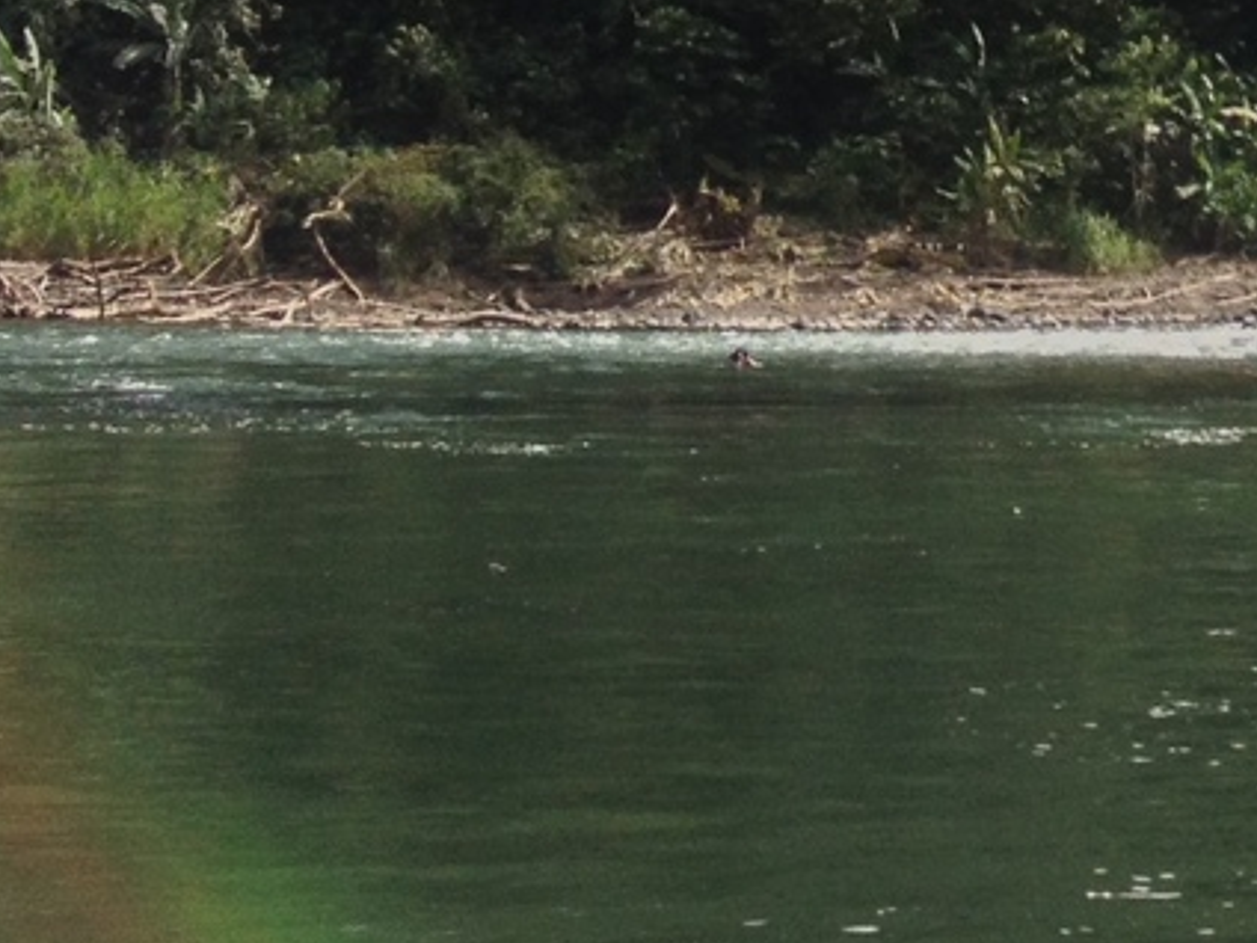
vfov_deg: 10.8
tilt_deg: +5.4
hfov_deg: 13.7
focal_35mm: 132
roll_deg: +1.0
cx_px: 2117
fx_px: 4793
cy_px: -439
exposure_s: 1/1623
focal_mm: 4.28
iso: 50
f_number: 2.4
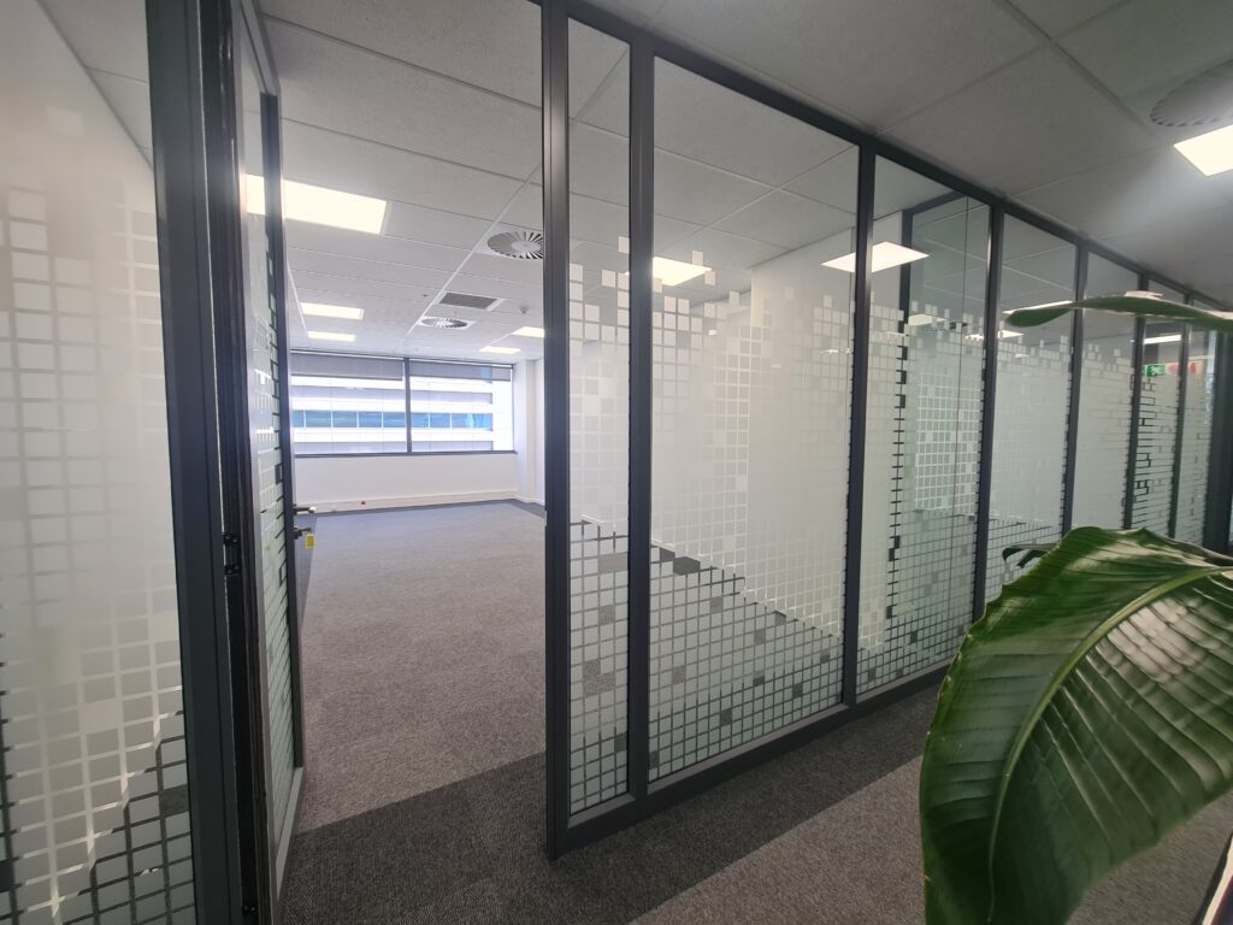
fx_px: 463
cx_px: 616
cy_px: 462
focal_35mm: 13
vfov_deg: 89.9
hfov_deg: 106.2
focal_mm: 2.2
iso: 64
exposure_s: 1/50
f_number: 2.2
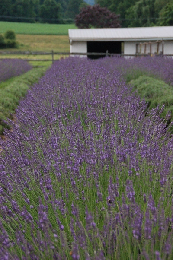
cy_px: 130
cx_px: 86
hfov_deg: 12.2
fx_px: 813
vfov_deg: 18.2
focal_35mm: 112
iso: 1600
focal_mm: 75
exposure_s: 1/640
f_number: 6.3
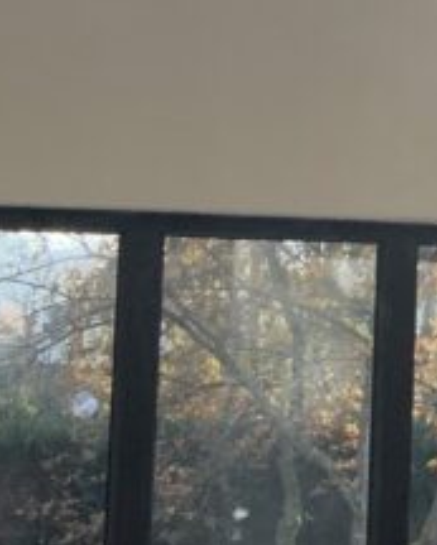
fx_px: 2165
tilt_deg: +6.2
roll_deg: +0.0
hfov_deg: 10.7
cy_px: 116
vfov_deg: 14.3
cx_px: 818
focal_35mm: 134
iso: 16
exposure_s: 1/406
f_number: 1.8
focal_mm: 3
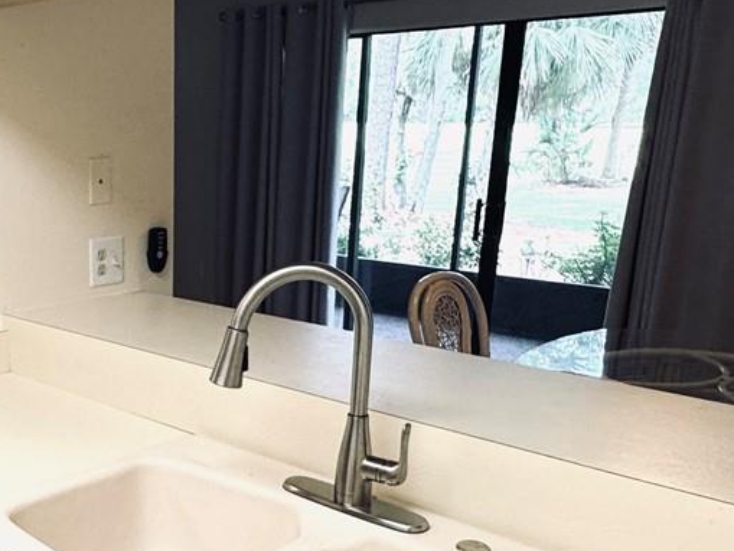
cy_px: 421
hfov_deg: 40.3
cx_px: 101
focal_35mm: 44
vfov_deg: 32.2
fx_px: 933
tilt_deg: -18.7
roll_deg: +0.7
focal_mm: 2.22
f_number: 2.2
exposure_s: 1/120
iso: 160
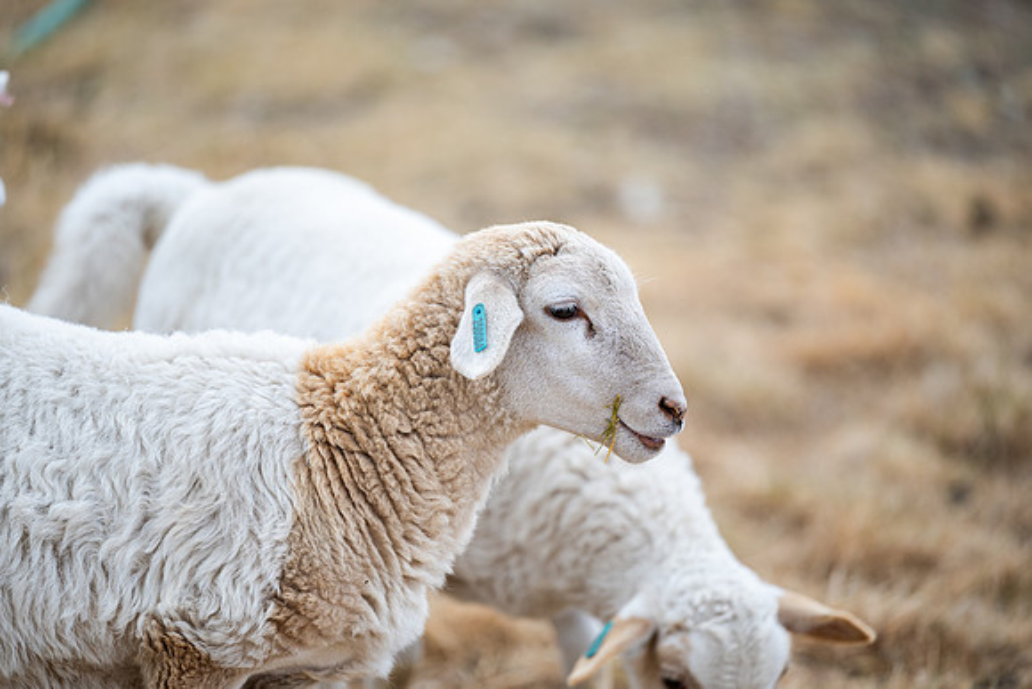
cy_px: 344
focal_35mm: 200
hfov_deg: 10.3
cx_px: 516
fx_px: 5734
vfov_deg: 6.9
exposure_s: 1/1000
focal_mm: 200
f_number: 2.8
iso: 125
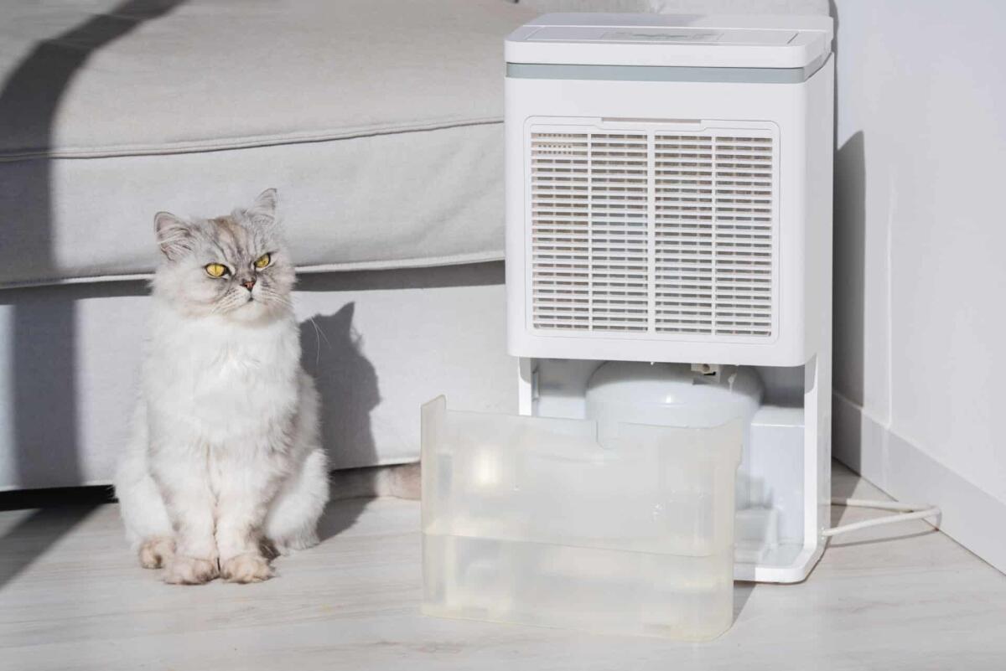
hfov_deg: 15.2
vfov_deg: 10.2
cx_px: 503
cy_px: 336
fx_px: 3774
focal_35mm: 135
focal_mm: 135
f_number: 7.1
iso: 125
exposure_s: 1/640
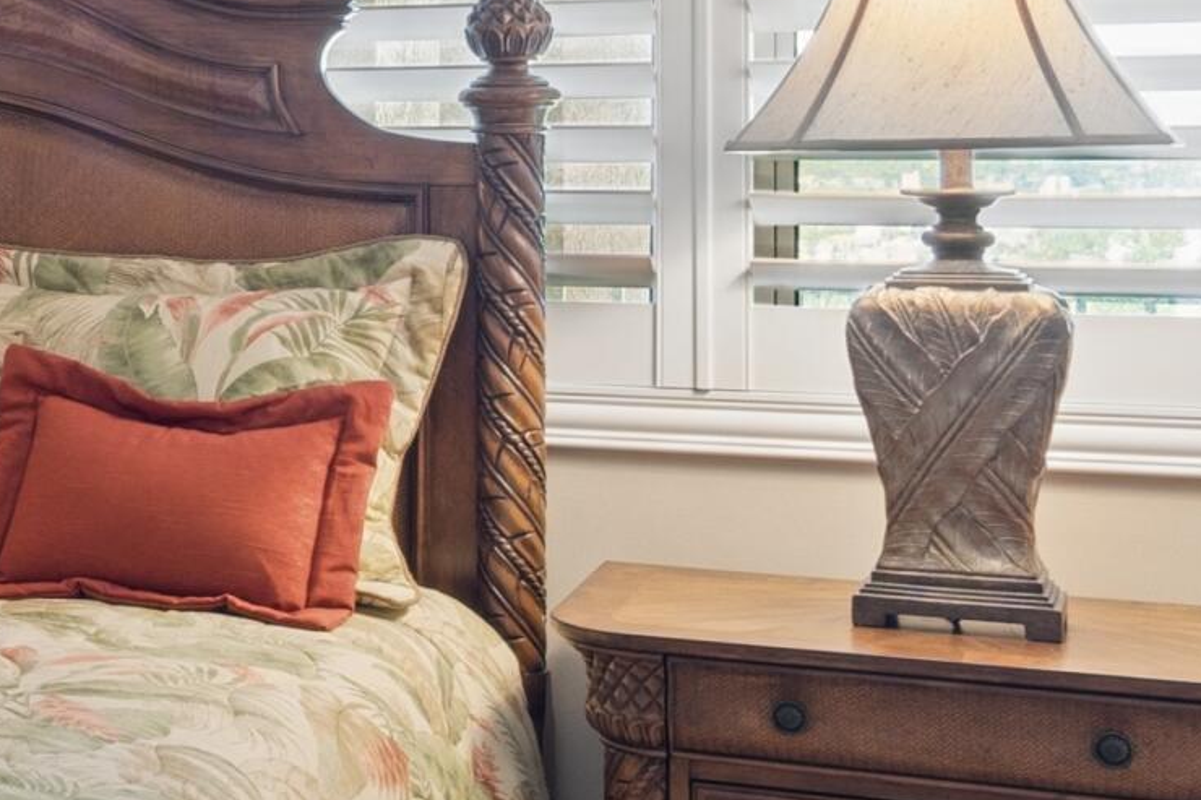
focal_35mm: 73
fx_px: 2435
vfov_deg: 18.5
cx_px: -459
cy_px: 169
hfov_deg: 23.6
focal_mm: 12
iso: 200
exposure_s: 1/2.5
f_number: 9
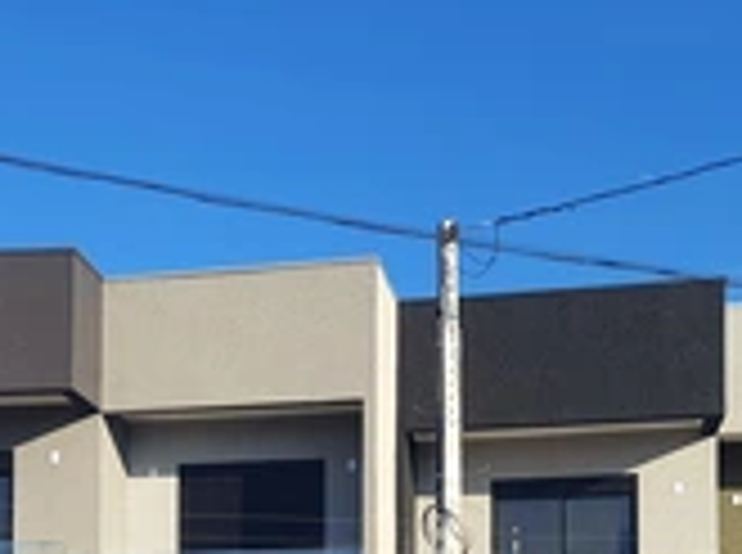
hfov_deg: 27.8
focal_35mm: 70
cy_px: 676
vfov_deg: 19.6
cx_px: 315
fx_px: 1497
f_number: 1.8
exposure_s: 1/870
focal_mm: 5.23
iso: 50
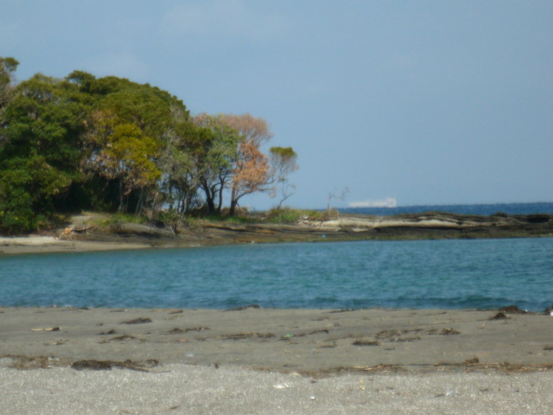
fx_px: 3594
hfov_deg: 8.8
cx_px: 276
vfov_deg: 6.6
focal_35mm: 225
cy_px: 208
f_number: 5.9
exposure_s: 1/500
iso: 100
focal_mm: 22
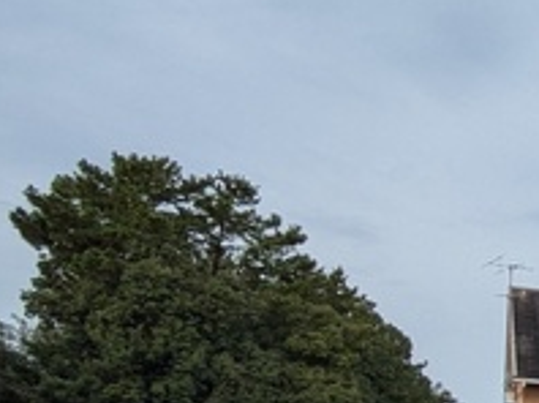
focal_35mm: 68
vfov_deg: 19.8
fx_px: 1058
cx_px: 1160
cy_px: 528
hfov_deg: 17.2
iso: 50
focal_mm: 1.83
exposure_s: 1/1058
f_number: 2.2
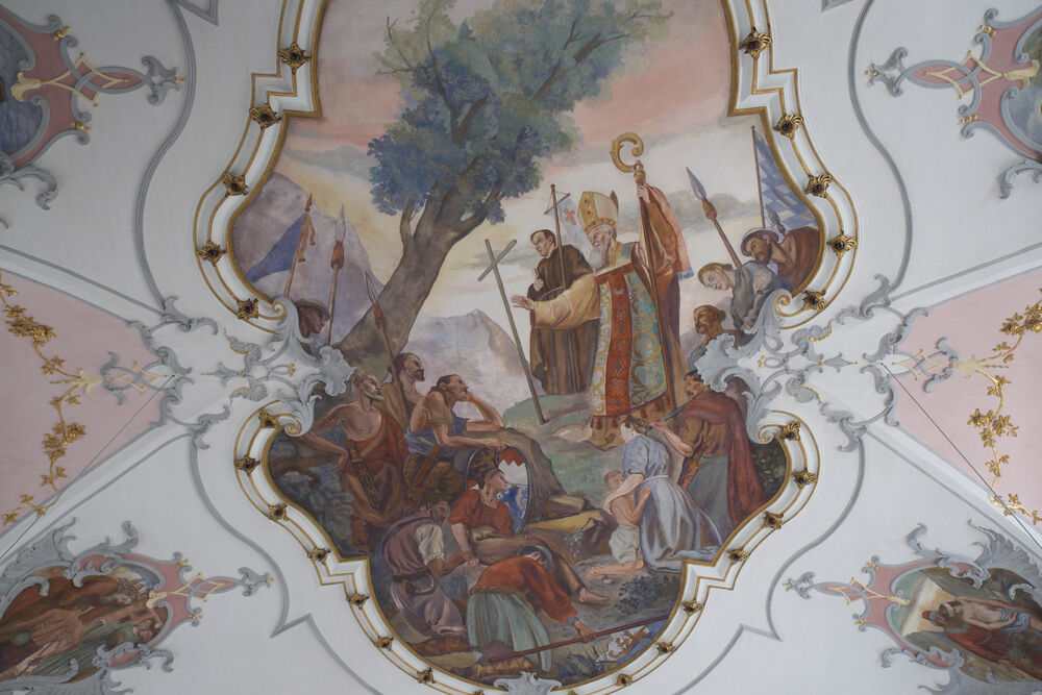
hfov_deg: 67.4
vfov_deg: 47.9
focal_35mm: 27
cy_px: 348
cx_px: 521
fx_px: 782
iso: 400
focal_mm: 18
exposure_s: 1/30
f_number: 5
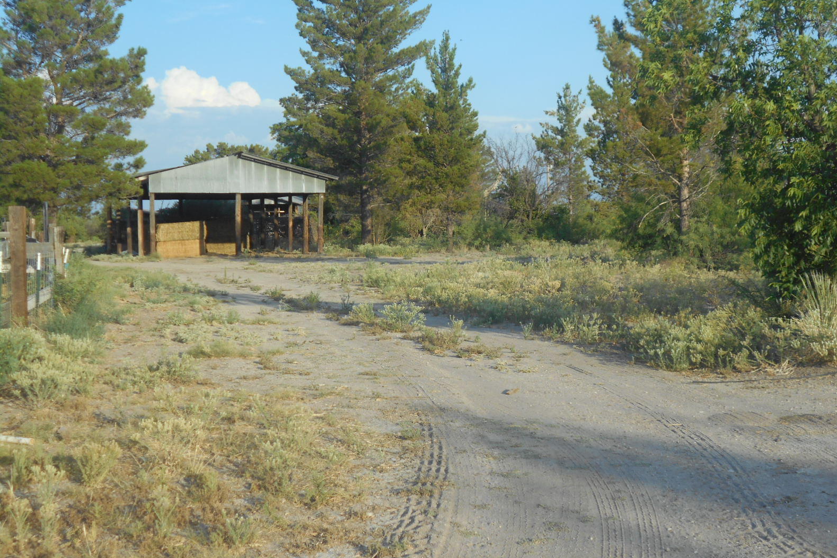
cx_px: 424
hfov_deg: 33.9
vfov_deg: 23.0
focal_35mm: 59
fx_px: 1372
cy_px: 297
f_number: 4.9
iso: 80
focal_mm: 10
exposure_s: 1/320
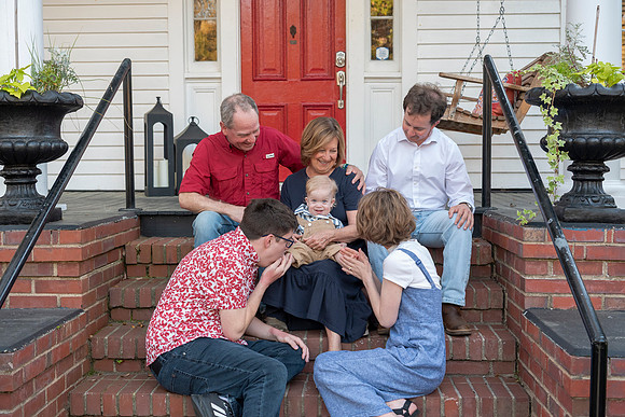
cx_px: 312
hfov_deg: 41.1
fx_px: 833
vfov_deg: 28.1
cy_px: 208
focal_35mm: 48
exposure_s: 1/250
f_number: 5
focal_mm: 48
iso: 1250
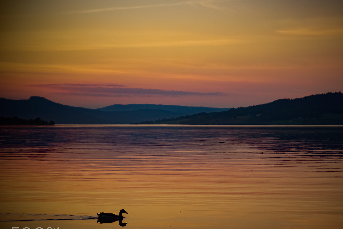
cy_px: 130
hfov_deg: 16.4
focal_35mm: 125
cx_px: 200
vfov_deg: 11.0
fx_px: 1190
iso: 100
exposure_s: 1/125
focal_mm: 70
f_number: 4.5
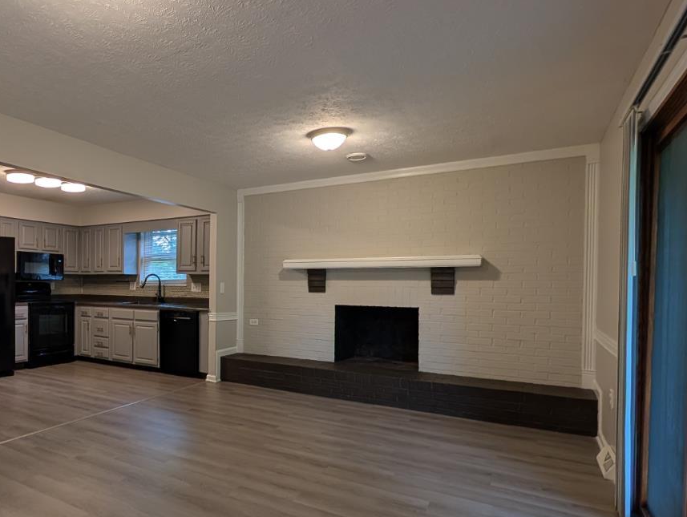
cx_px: 198
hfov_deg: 74.9
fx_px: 417
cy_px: 283
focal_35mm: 21
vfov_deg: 63.4
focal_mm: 2.02
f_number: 1.7
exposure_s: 1/60
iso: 75
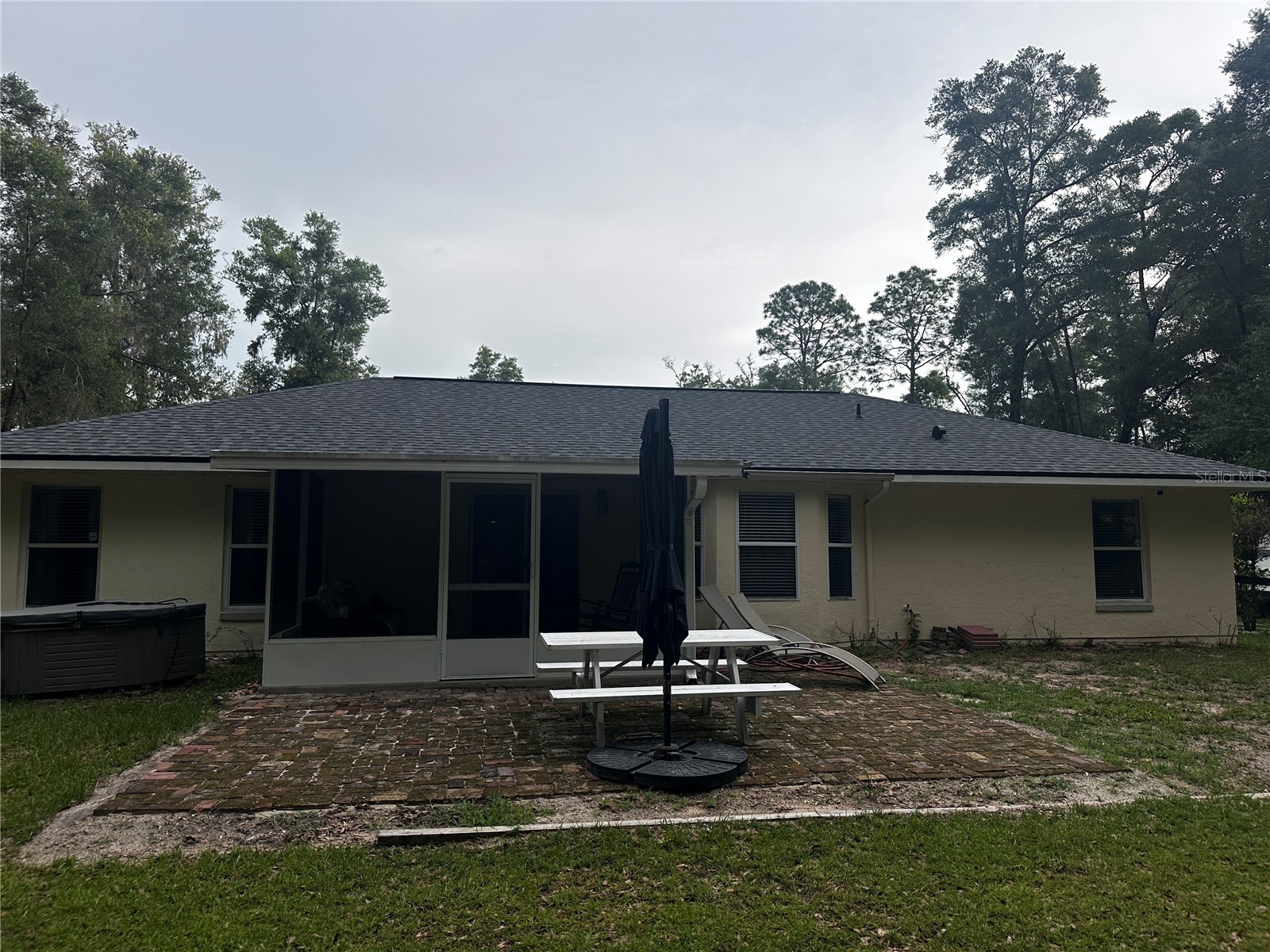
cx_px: 635
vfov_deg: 56.8
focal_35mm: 24
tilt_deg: +4.4
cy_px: 476
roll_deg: -0.3
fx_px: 881
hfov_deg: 71.6
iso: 80
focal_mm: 6.86
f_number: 1.78
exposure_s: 1/2525
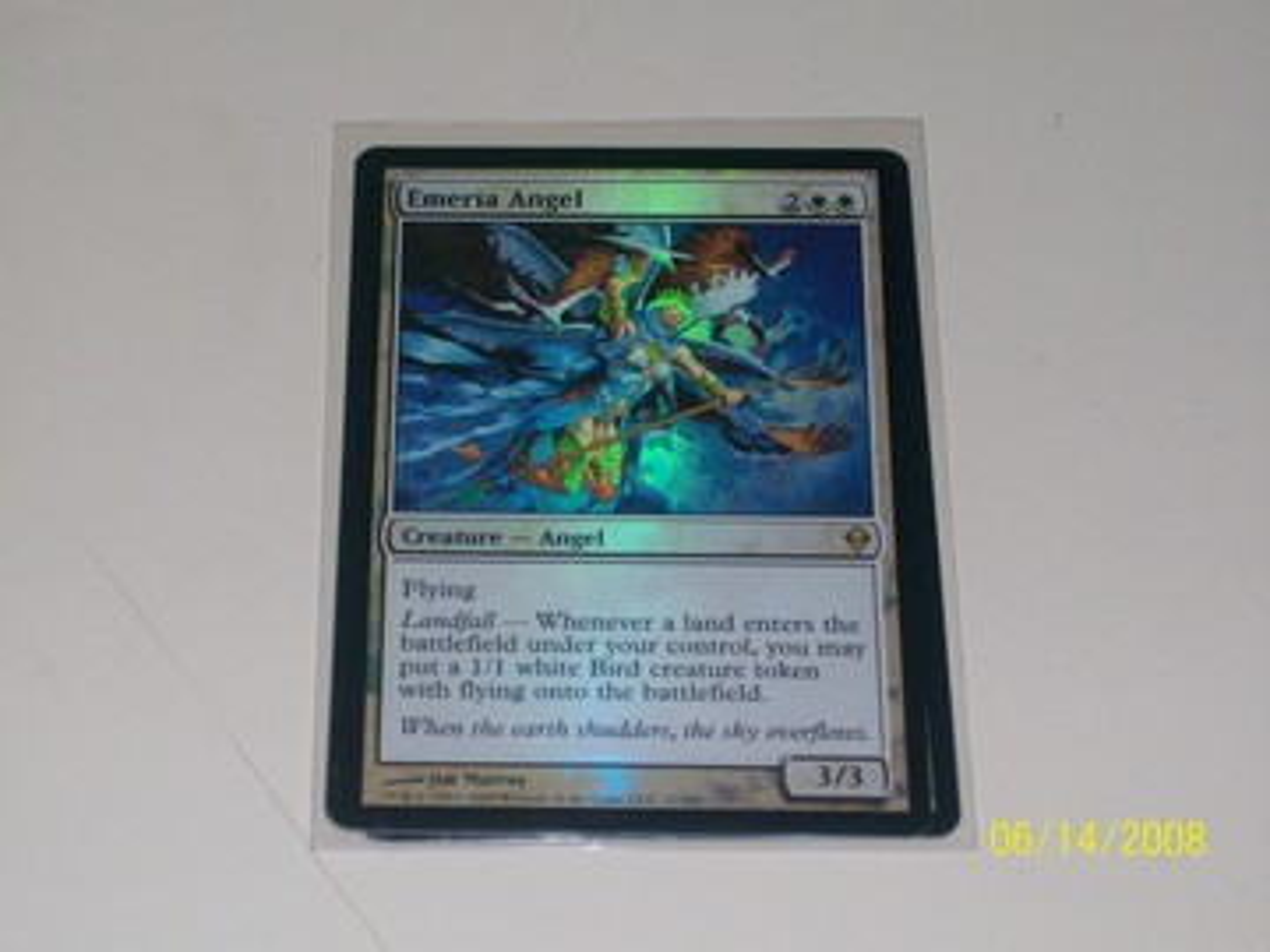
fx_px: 3742
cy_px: 476
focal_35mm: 102
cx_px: 635
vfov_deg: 14.5
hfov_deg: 19.3
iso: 160
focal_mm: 17.1
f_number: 5.1
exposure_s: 1/90.1
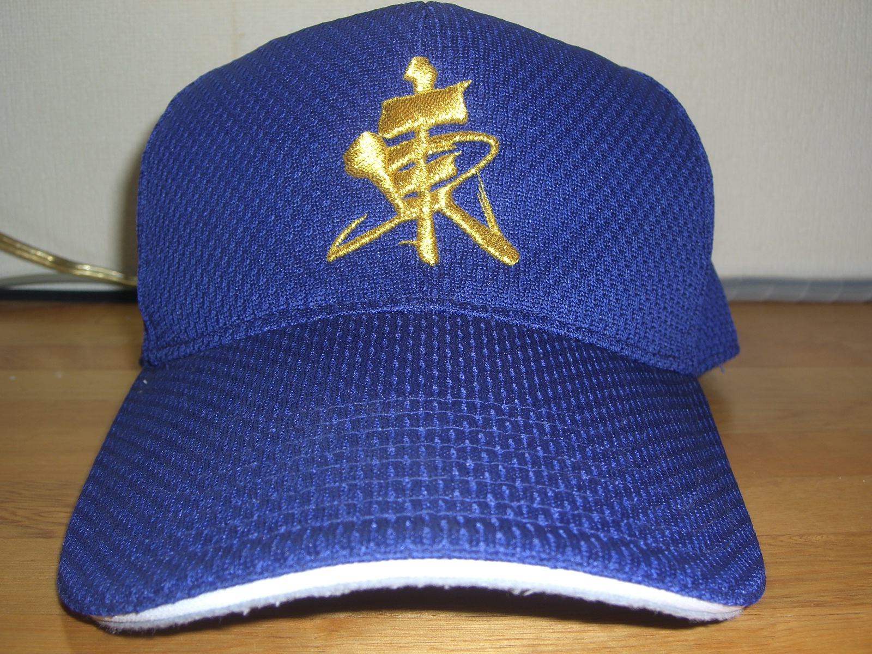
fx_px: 957
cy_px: 327
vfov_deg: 37.7
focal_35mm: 38
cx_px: 436
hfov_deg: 49.0
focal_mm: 7.9
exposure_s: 1/60
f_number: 4
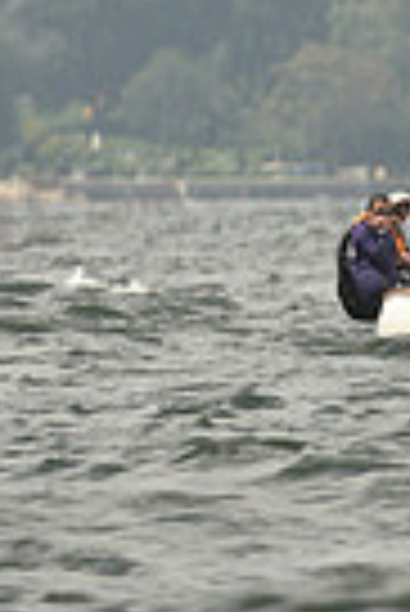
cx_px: 417
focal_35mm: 1701
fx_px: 28983
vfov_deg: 1.2
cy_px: -495
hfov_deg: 0.8
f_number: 6.3
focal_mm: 400
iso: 250
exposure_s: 1/1600
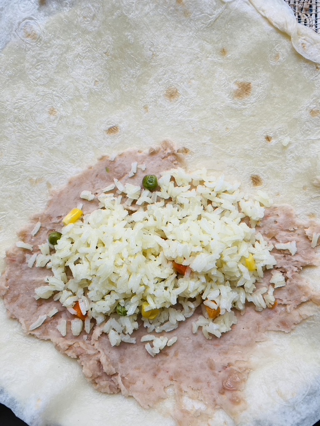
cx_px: 160
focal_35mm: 26
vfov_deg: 67.3
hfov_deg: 53.1
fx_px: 320
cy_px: 213
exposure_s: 1/121
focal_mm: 4.25
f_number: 1.8
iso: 64
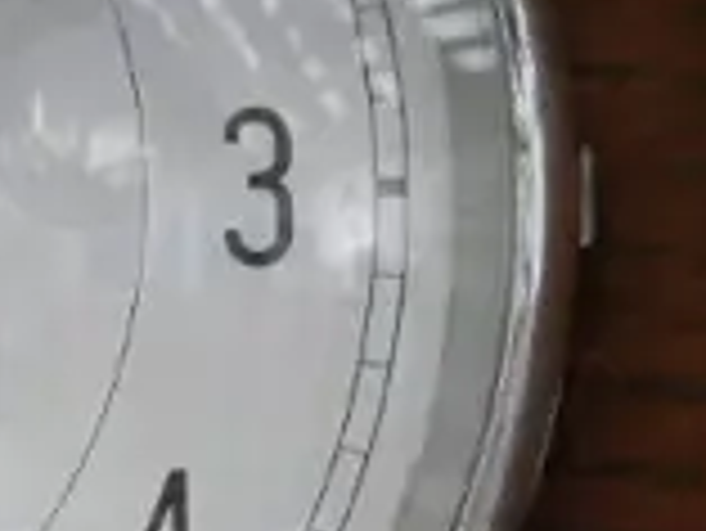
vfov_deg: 6.3
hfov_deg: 8.2
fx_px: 4797
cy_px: 486
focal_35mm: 235
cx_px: -441
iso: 640
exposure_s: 1/60
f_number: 3.9
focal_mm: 18
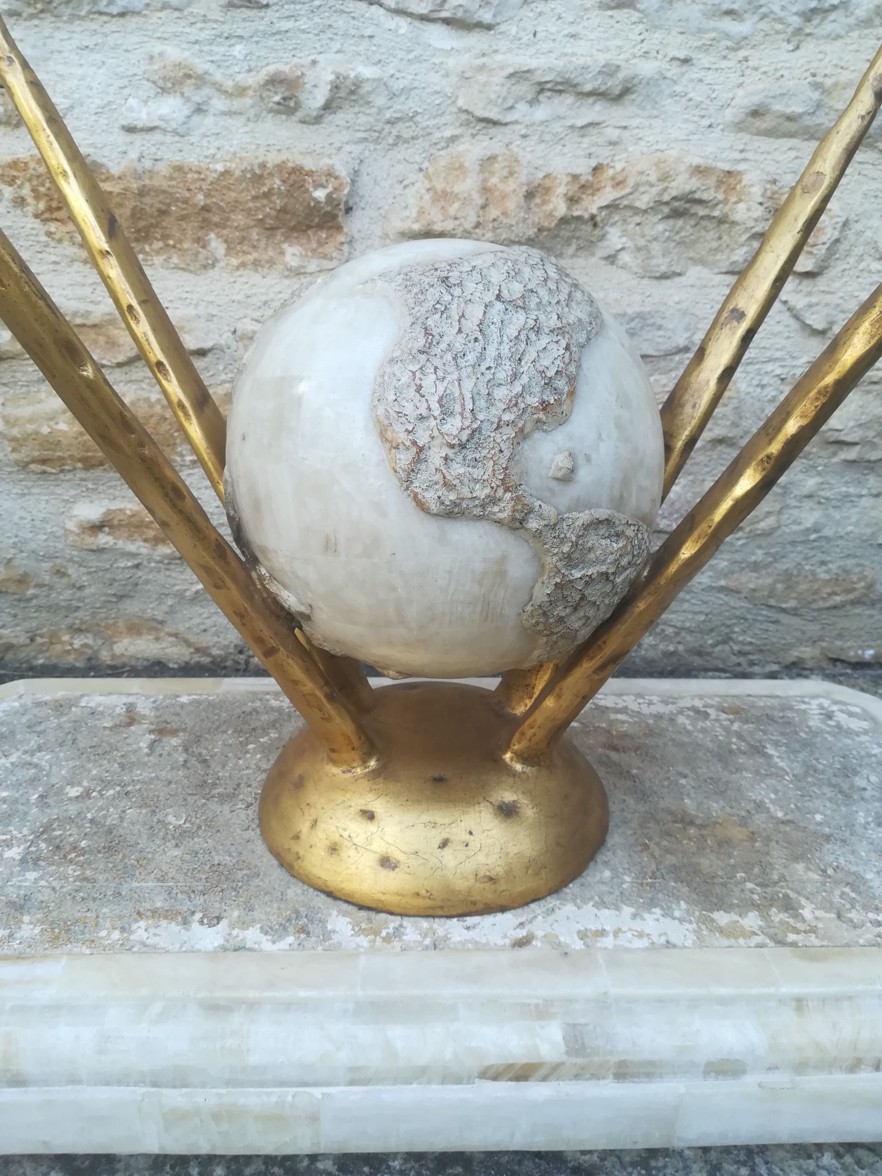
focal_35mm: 26
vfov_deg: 67.3
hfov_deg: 53.1
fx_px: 883
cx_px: 441
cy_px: 588
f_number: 2.2
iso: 100
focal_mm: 3.83
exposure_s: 1/100
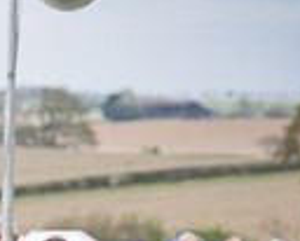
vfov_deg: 3.0
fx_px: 4619
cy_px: 409
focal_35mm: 519
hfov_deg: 3.7
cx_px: -82
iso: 200
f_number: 4
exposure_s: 1/1250
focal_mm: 70
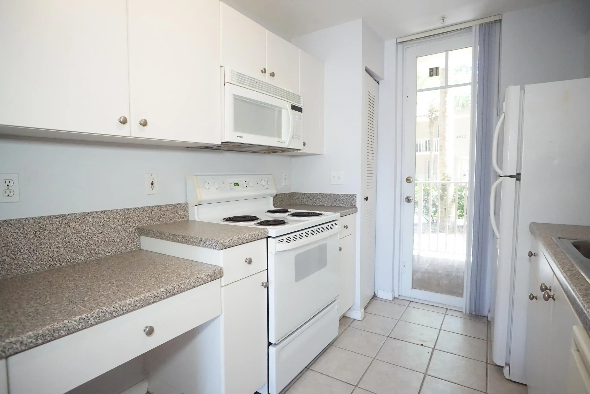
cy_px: 197
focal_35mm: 24
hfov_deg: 73.7
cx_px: 295
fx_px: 393
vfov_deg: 53.1
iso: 8000
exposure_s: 1/250
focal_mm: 16
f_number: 5.6
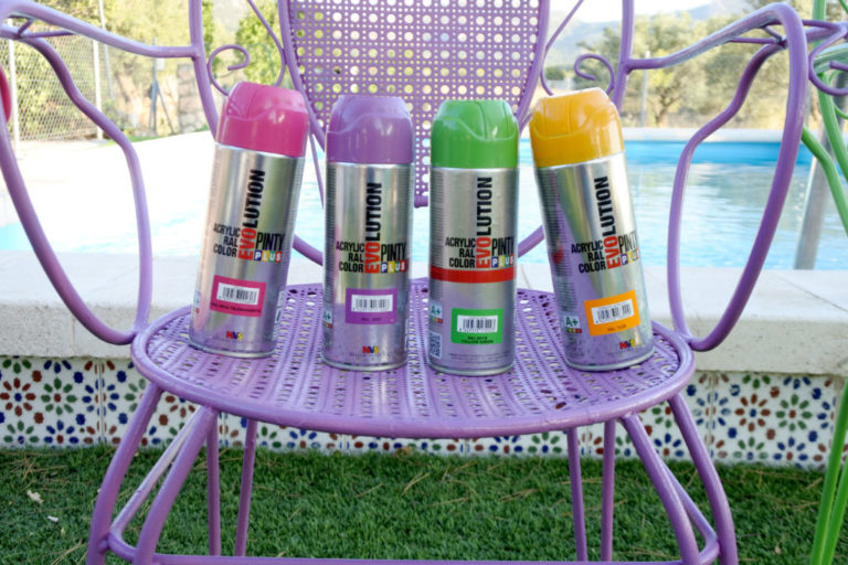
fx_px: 989
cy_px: 282
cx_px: 424
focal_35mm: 42
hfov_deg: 46.4
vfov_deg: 31.9
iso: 160
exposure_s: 1/100
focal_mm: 15.7
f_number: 4.2
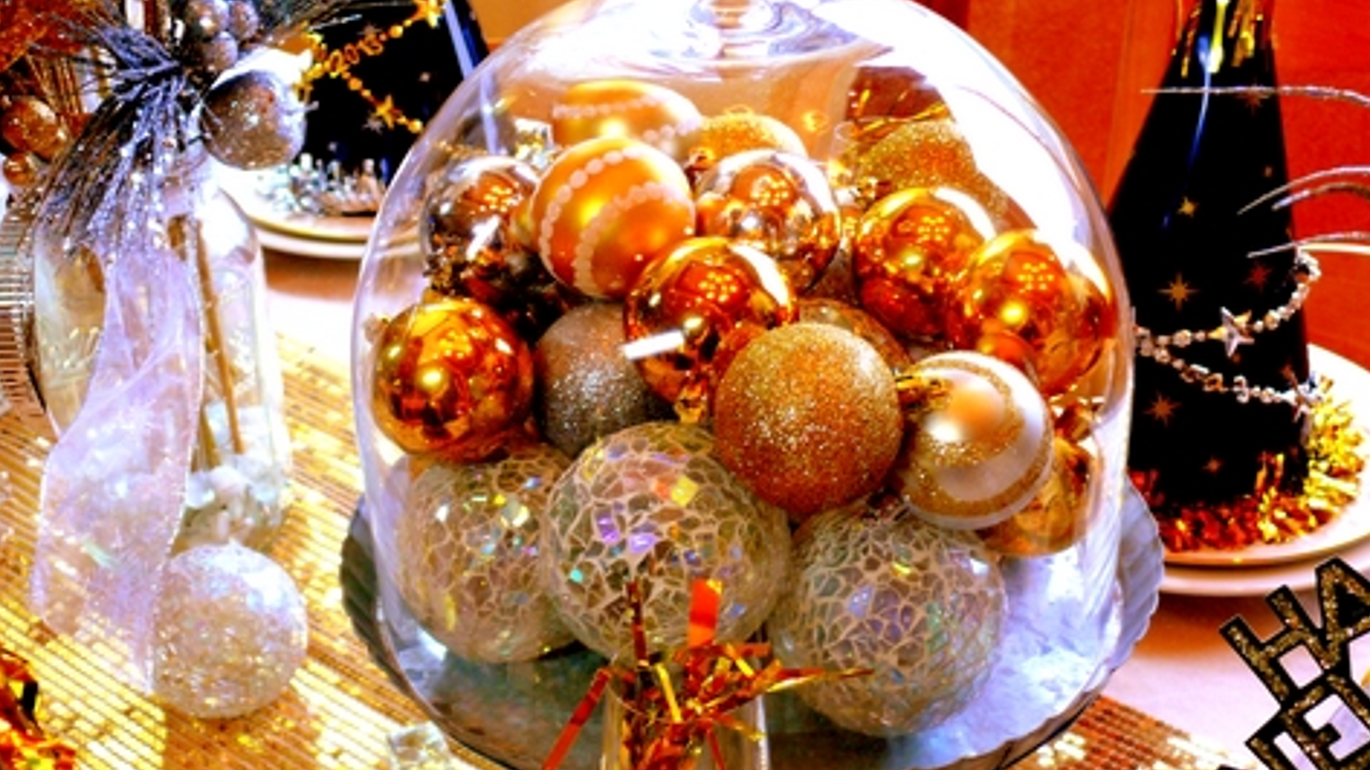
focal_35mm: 53
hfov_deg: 39.1
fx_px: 1925
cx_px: 763
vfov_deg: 22.6
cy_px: 488
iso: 100
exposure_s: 1/30
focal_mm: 8.5
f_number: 2.8
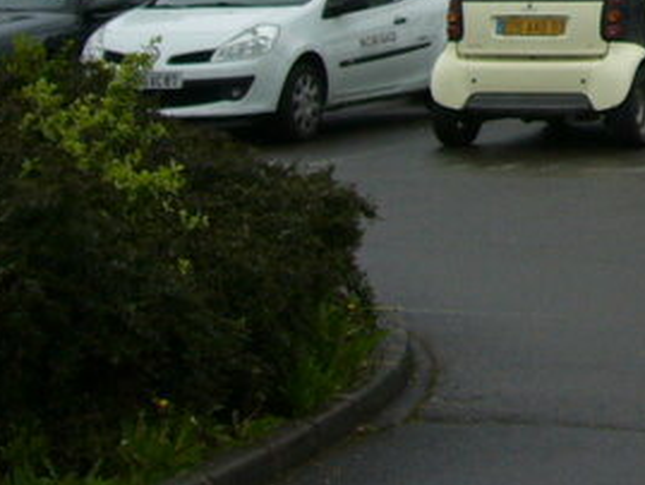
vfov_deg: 11.2
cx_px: 981
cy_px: -322
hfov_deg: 14.6
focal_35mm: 125
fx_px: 2330
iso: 80
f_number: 2.8
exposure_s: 1/320
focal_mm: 5.8
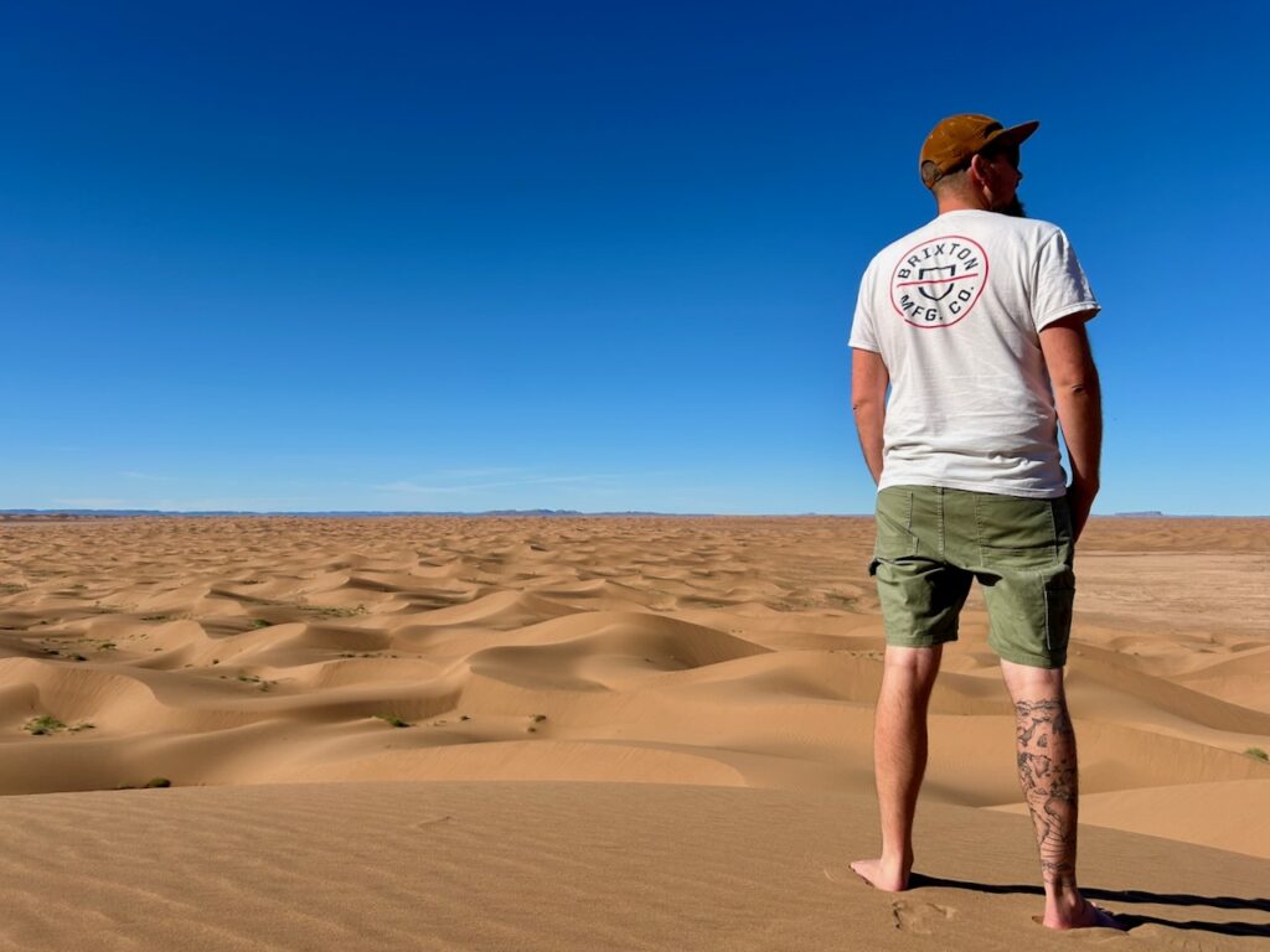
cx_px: 635
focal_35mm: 26
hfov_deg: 67.3
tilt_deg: +2.2
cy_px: 476
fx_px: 954
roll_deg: -1.9
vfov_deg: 53.1
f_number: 1.5
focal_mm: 5.7
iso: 50
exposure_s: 1/7463
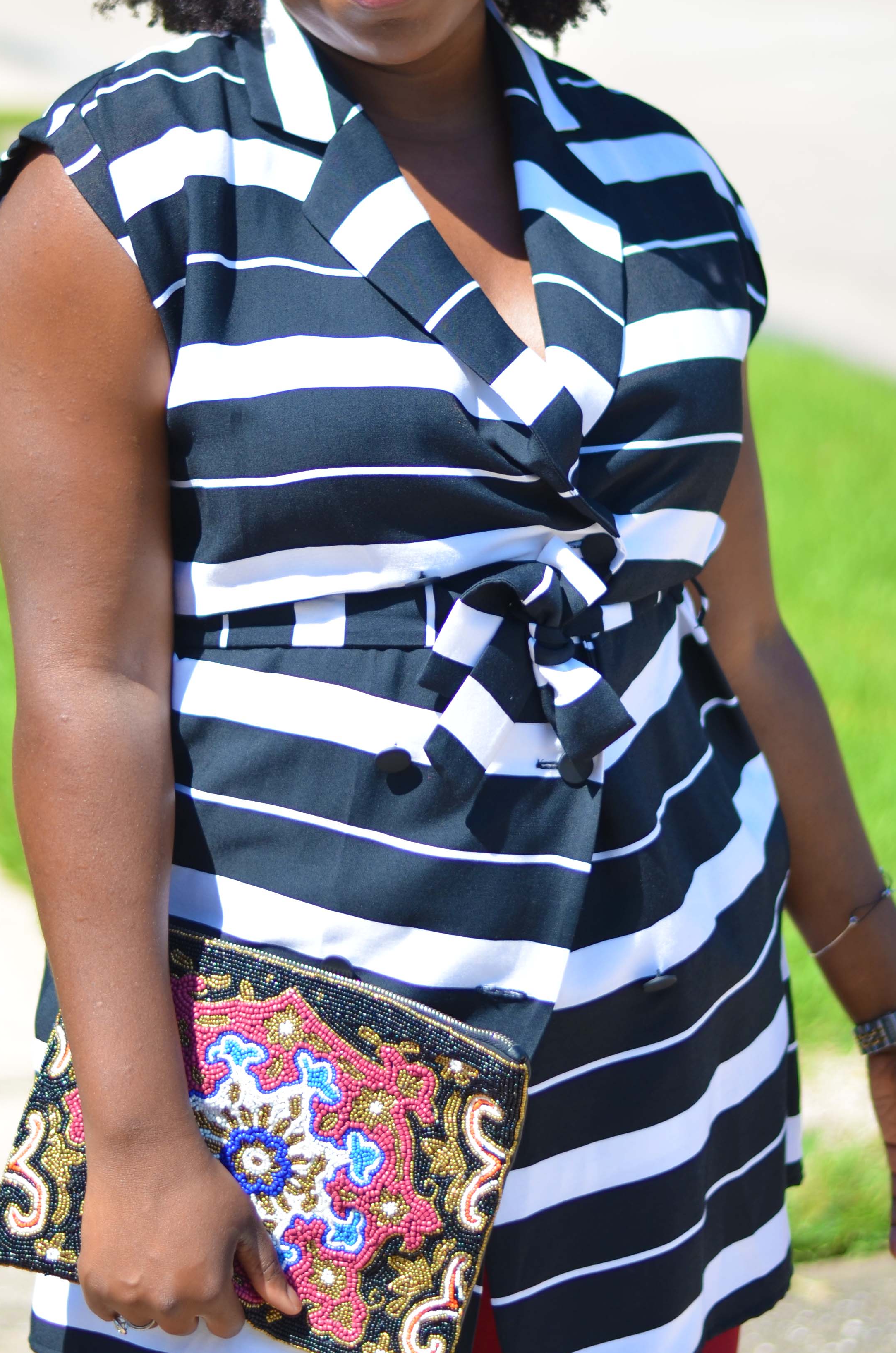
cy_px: 511
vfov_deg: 18.1
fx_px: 4238
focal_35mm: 113
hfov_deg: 12.1
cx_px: 355
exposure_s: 1/2000
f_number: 1.8
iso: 100
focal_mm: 50
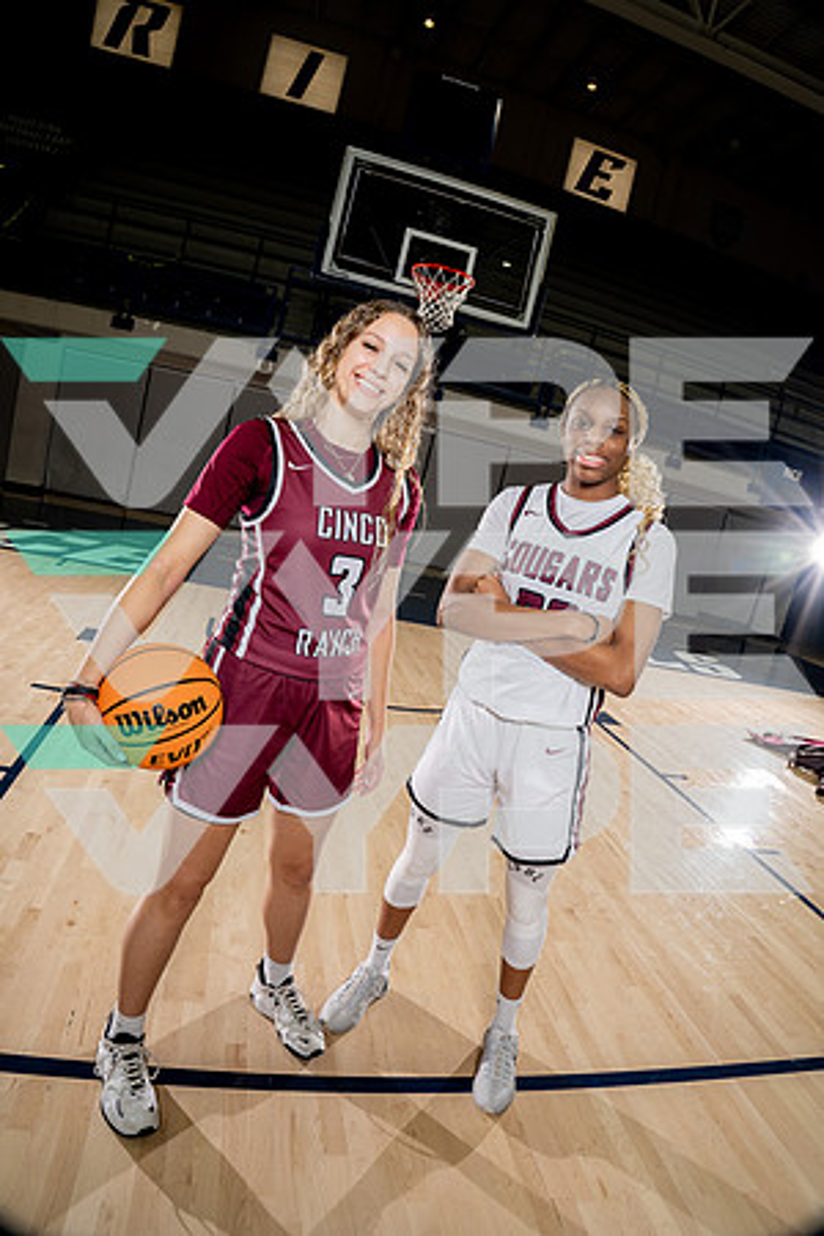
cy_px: 618
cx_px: 412
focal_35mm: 20
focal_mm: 20
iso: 640
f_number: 8
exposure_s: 1/250
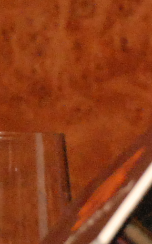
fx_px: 5944
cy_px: -102
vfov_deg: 2.3
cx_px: 354
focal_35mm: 896
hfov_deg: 1.5
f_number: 8
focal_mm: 70
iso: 1250
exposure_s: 1/60
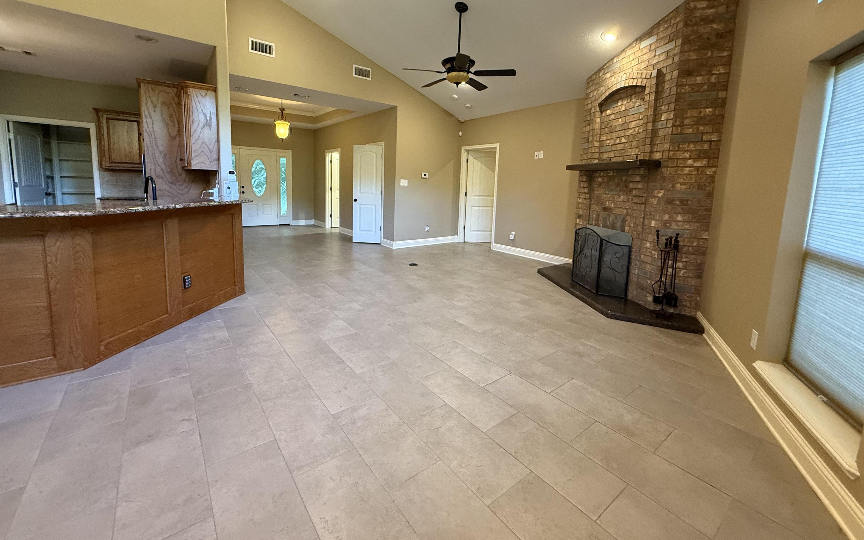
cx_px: 429
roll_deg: -1.6
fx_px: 353
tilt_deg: -5.3
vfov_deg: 74.3
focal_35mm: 15
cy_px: 226
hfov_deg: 101.5
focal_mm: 2.22
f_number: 2.2
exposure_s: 1/60
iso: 500
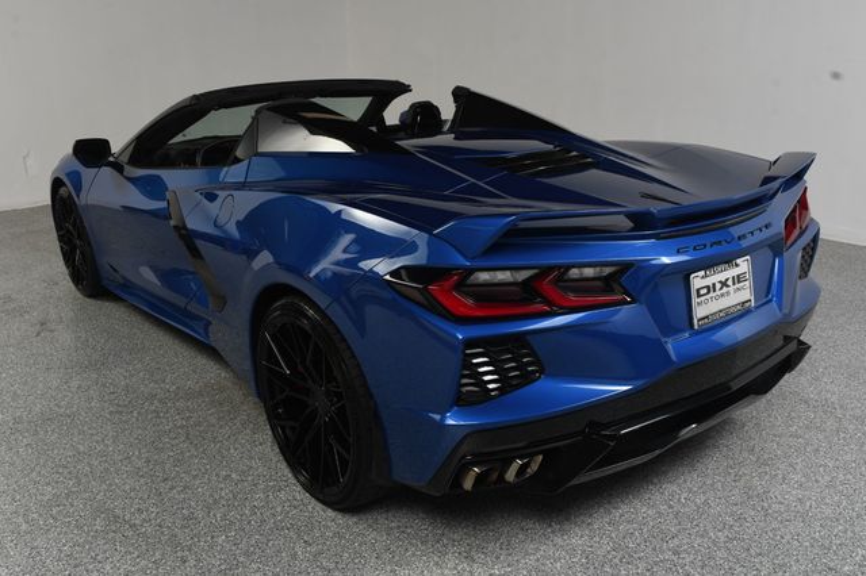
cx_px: 433
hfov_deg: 57.2
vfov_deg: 39.9
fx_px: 793
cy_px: 288
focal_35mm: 33
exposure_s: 1/160
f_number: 11
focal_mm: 22
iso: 100
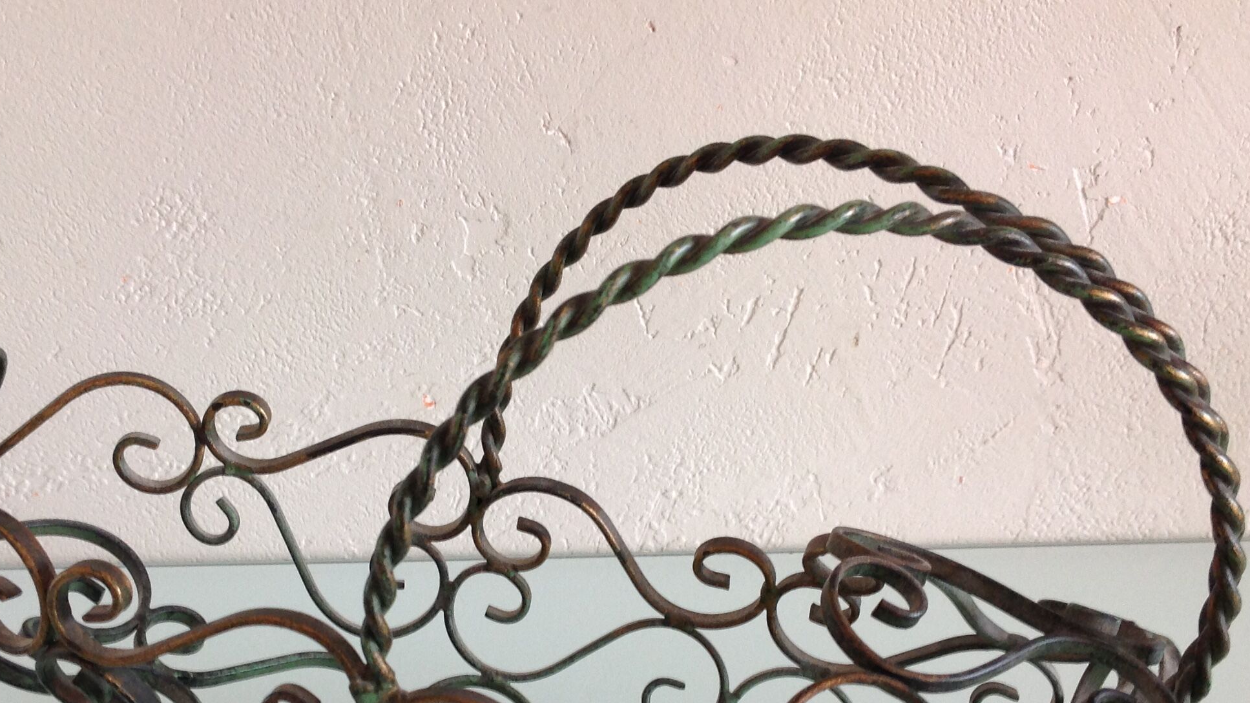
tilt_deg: -28.9
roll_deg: +0.3
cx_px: 548
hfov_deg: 40.5
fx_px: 1690
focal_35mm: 51
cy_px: 563
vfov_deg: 23.2
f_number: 2.4
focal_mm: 4.28
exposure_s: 1/15
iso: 80
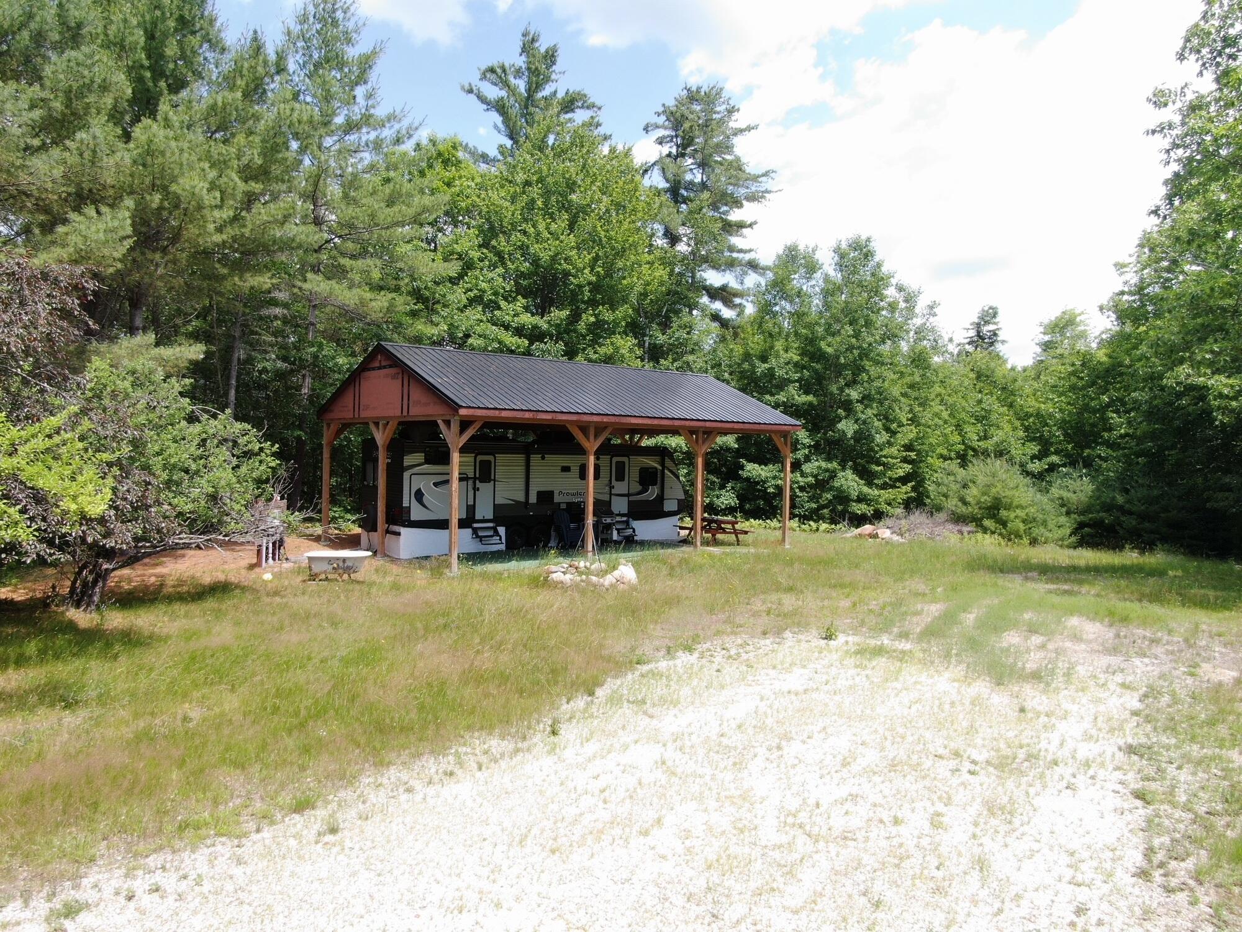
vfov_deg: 56.8
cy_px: 466
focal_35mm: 24
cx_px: 621
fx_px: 861
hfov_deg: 71.6
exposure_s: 1/500
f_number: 2.8
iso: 100
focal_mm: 4.39
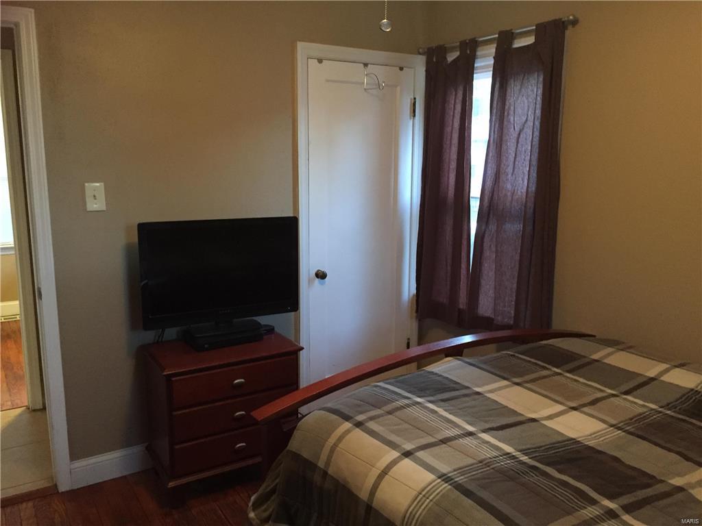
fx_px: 588
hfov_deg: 61.7
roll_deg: -1.1
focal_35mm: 29
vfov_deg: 48.2
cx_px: 351
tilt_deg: -10.5
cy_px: 263
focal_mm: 4.15
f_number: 2.2
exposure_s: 1/15
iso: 250
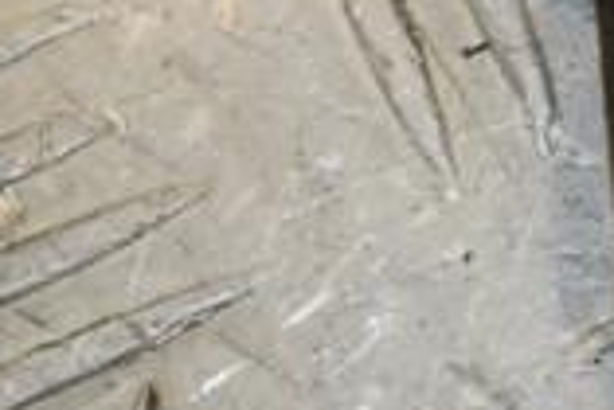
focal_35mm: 516
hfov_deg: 4.0
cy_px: 0
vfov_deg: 2.7
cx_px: 1142
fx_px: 8809
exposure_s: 1/200
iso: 800
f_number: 8
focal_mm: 90
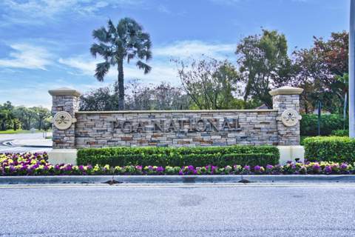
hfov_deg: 53.1
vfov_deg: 36.9
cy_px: 118
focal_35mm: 36
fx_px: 355
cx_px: 178
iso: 200
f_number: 5.6
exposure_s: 1/640
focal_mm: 24
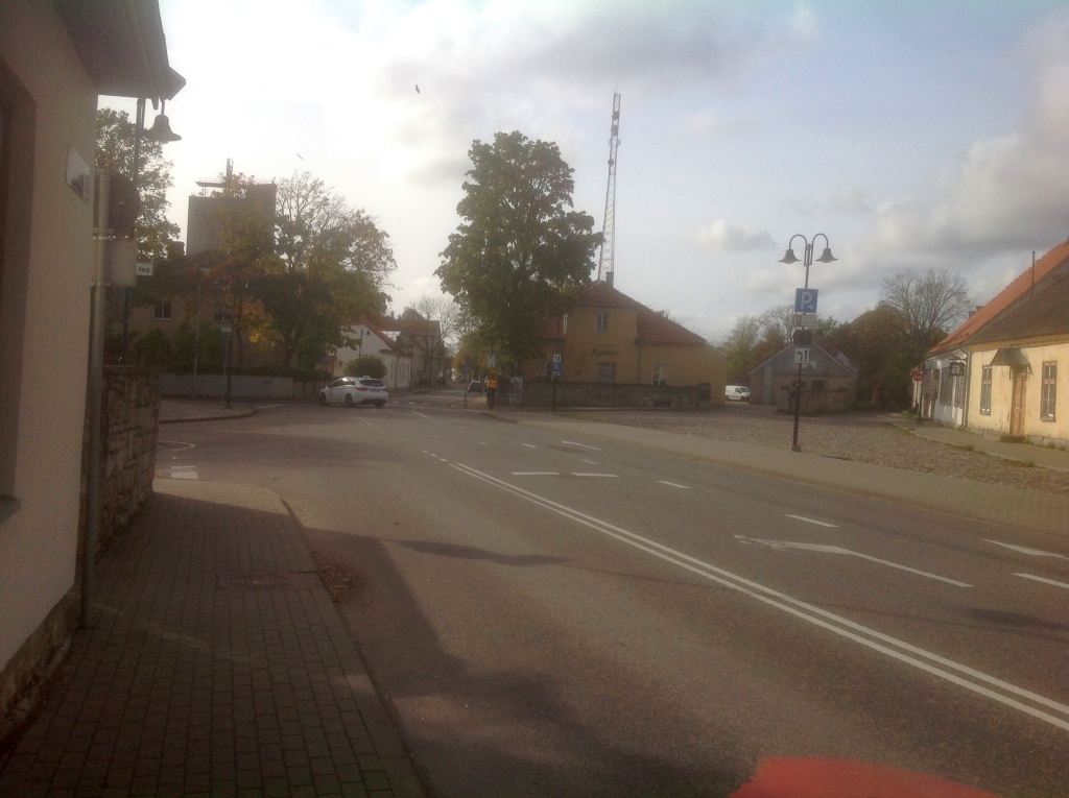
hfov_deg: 52.7
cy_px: 399
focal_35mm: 35
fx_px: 1079
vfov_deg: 40.6
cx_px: 534
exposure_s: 1/2160
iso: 50
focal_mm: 4.28
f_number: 2.4
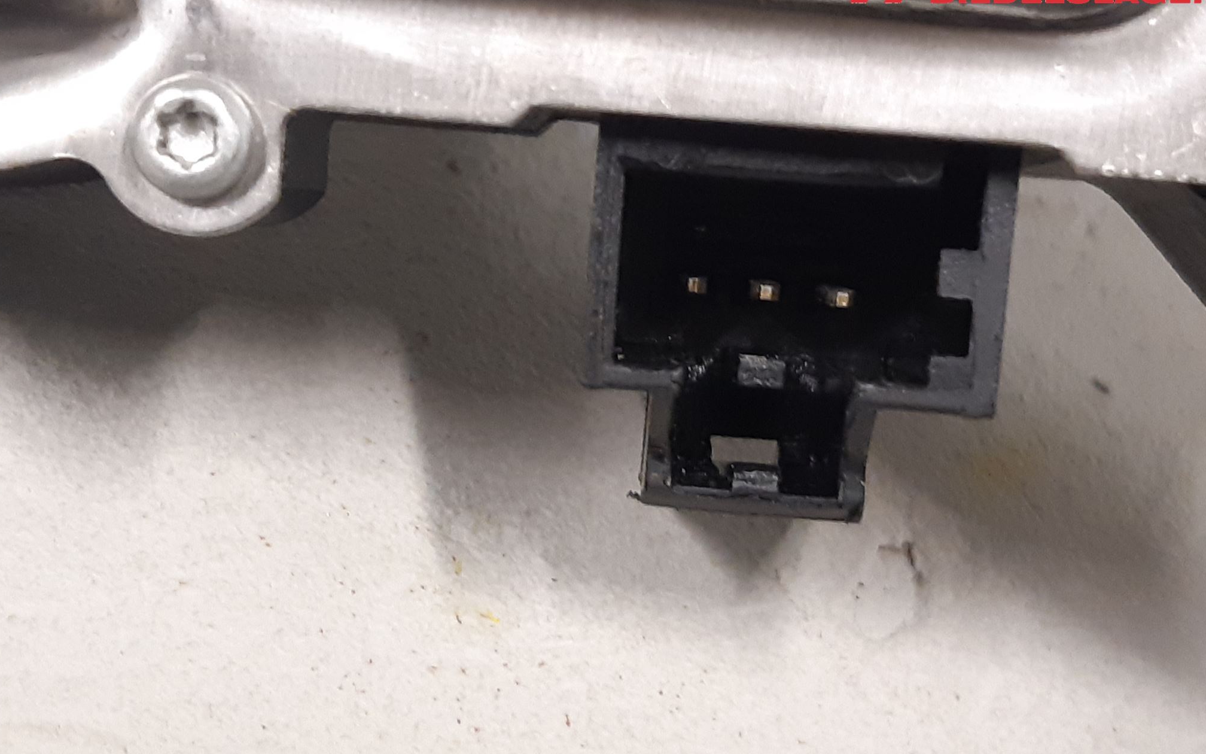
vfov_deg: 44.5
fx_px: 920
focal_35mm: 28
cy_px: 361
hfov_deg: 66.5
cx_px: 605
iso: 250
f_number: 1.7
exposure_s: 1/33
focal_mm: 3.93
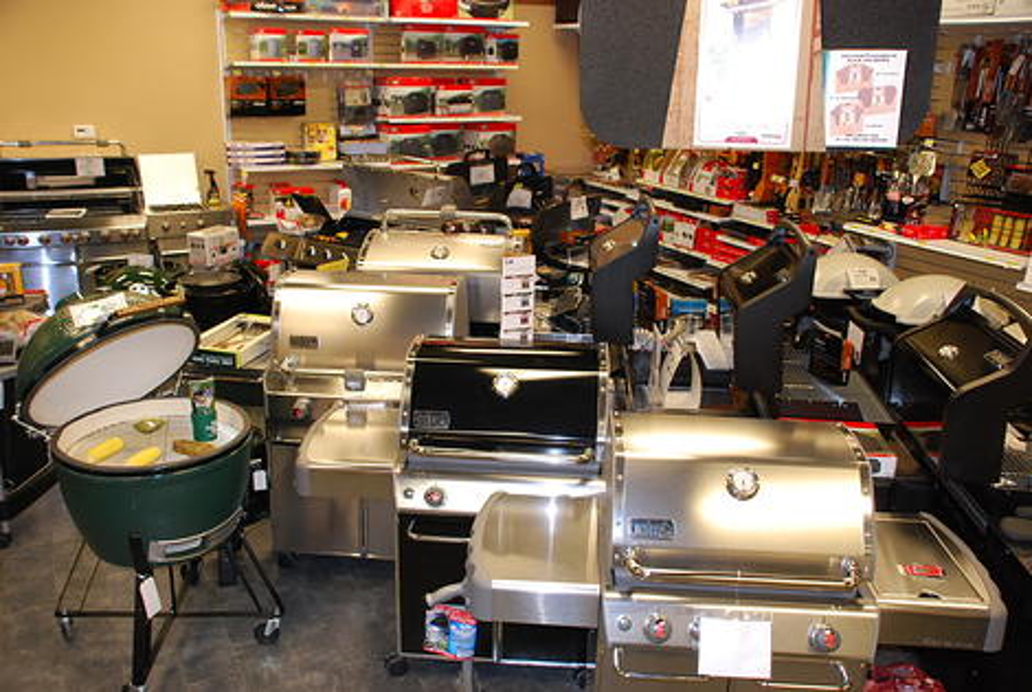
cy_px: 346
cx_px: 516
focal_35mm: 33
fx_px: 947
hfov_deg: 57.1
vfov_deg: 40.1
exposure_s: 1/60
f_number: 3.8
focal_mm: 22
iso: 800
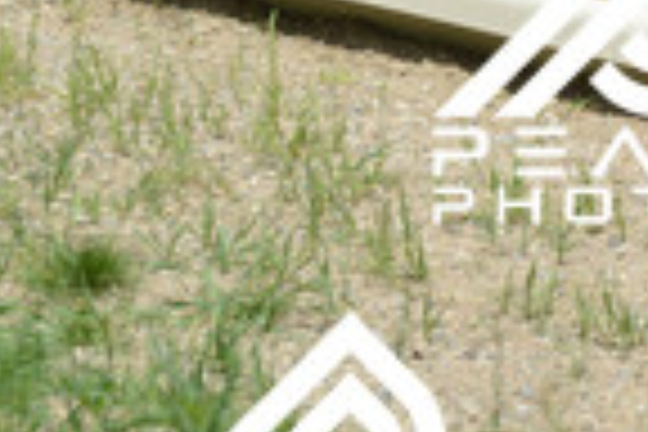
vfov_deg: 2.5
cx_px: 608
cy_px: 34
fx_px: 9755
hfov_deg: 3.8
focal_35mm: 542
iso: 360
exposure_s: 1/1250
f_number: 6.3
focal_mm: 195
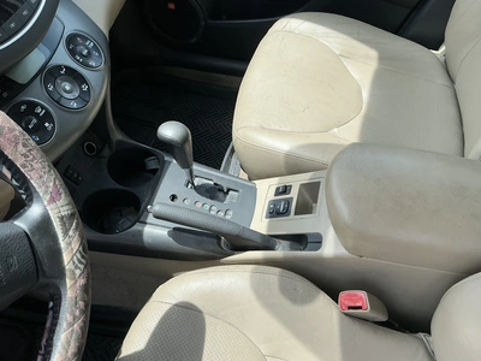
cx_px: 240
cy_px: 180
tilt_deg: -53.6
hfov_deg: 63.4
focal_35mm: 28
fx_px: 389
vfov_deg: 49.7
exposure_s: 1/519
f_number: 1.8
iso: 25
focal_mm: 3
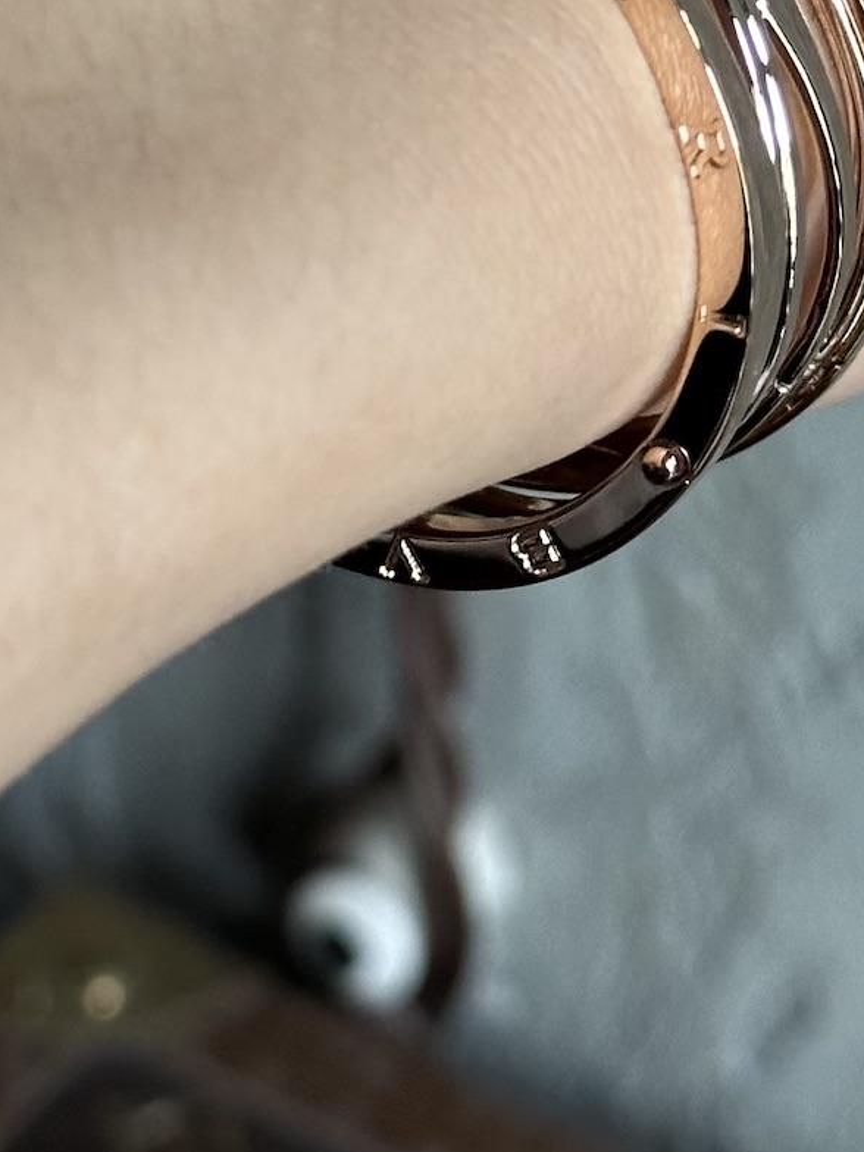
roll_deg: -3.3
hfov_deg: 15.1
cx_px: 432
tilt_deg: -30.4
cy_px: 22
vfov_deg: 19.5
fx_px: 3261
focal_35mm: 98
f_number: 1.78
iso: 200
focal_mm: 6.86
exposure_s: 1/60
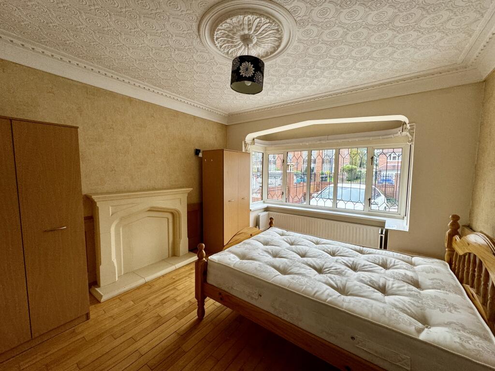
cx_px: 248
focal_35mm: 14
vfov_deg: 85.7
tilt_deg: -3.3
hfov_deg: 102.1
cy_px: 186
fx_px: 200
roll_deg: -0.3
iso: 200
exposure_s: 1/99
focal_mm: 2.22
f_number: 2.2
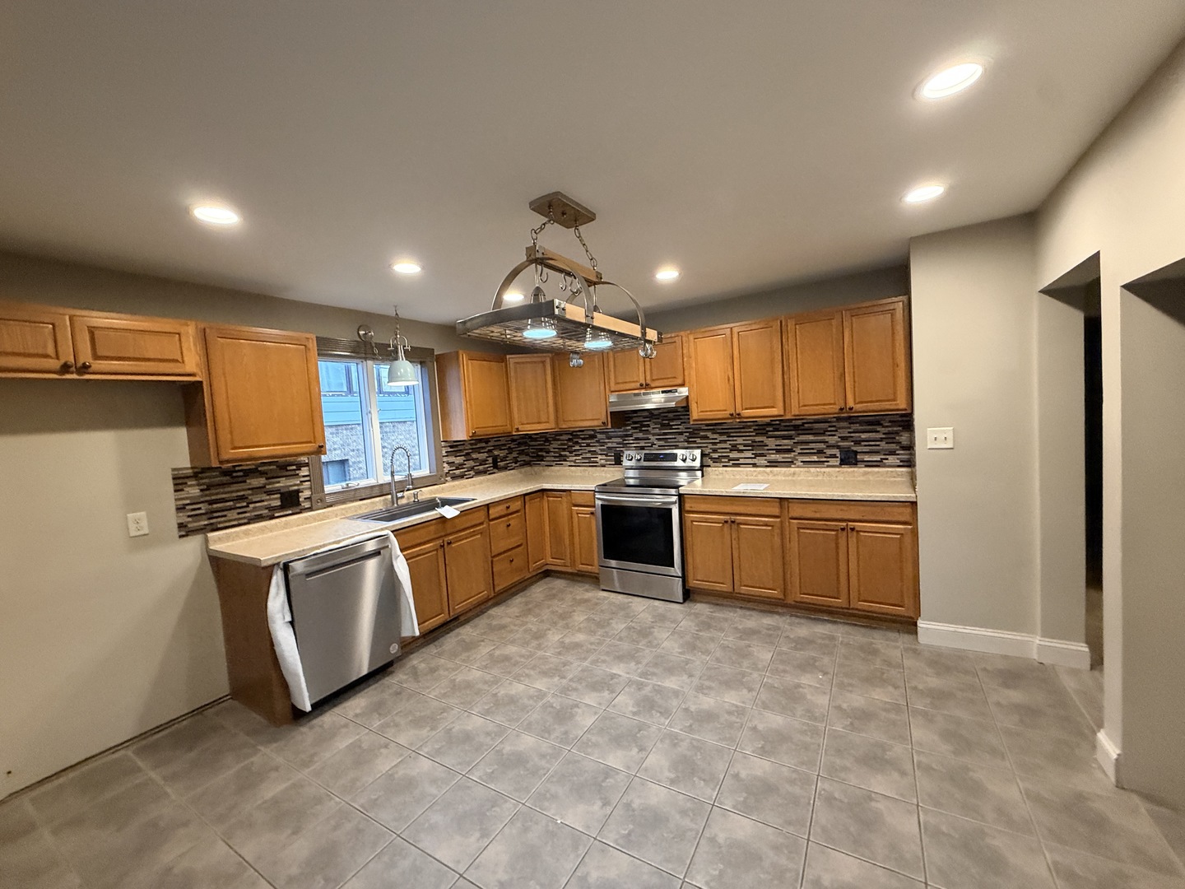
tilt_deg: -3.3
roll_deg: +3.7
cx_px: 592
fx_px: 479
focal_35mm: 14
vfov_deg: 85.7
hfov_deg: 102.1
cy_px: 444
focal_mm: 2.22
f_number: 2.2
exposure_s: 1/60
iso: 320
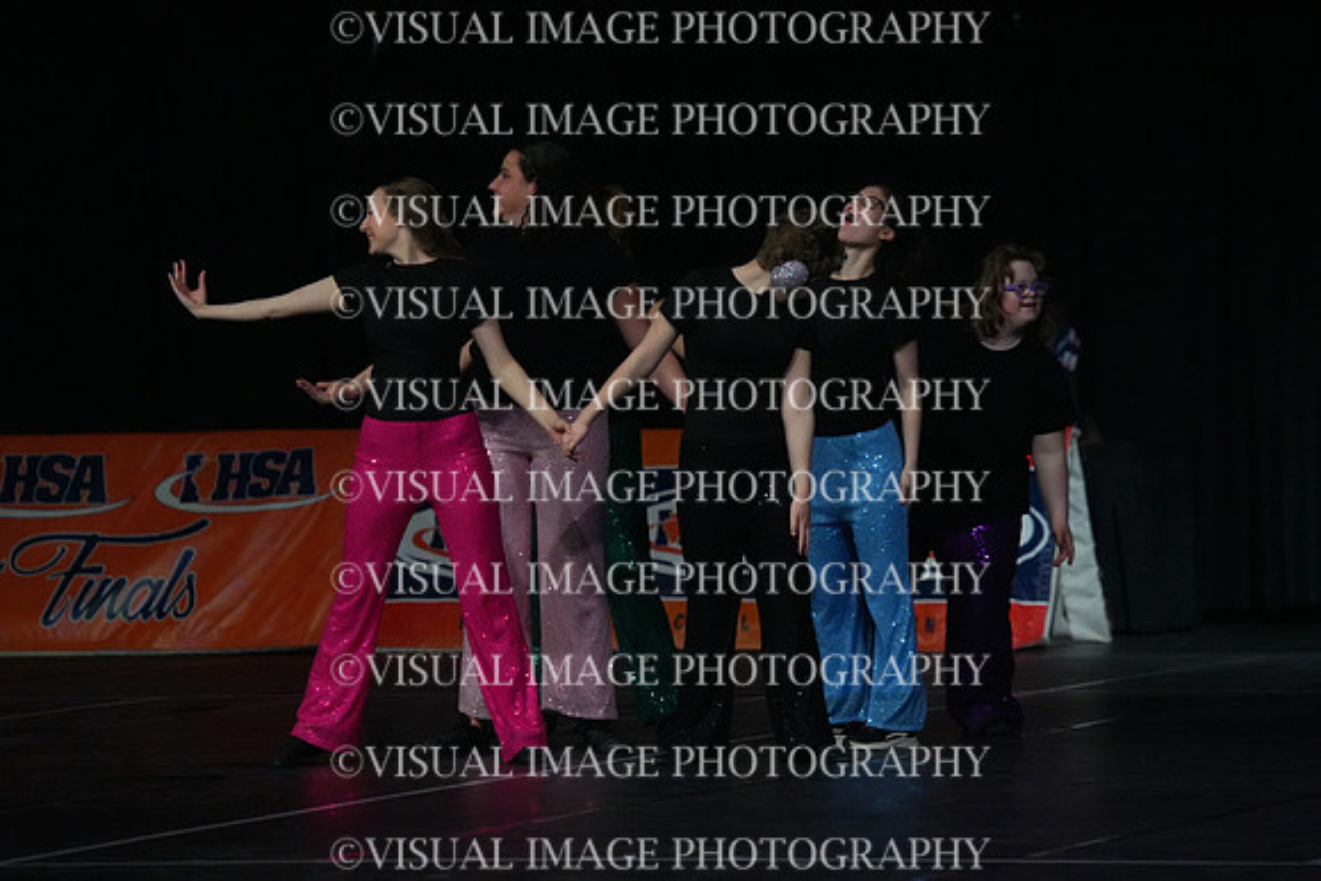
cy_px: 440
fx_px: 8625
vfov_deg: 5.9
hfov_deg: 8.8
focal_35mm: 235
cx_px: 660
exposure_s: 1/1000
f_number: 5
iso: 12800
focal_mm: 235
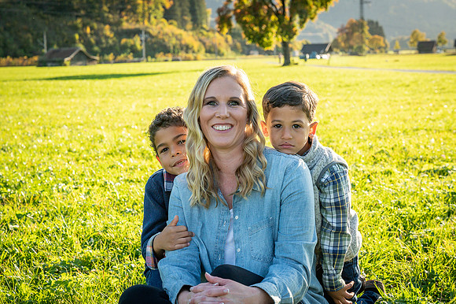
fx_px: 886
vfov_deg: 19.4
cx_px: 228
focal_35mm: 70
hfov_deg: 28.9
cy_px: 152
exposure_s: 1/1000
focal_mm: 70
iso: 400
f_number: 8
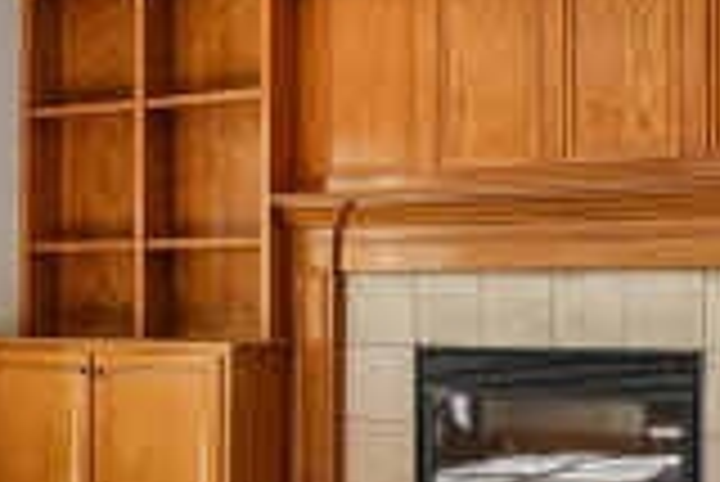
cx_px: -68
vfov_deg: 18.2
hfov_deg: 25.1
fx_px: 1501
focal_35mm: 75
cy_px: 311
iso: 250
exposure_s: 1/30
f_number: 8
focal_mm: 16
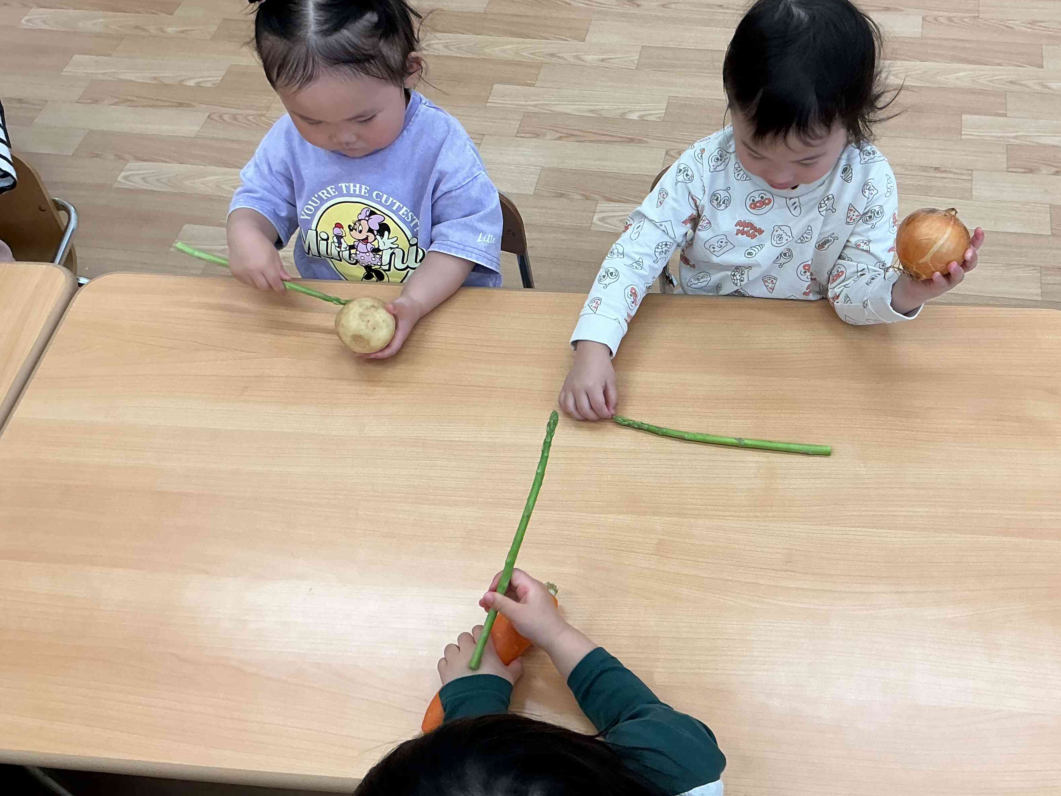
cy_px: 396
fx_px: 1134
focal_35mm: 37
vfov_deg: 38.7
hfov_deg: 49.7
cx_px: 661
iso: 50
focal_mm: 3
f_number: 1.8
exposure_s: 1/120
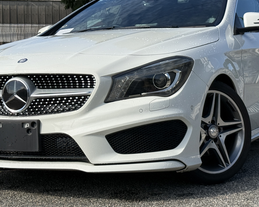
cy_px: 46
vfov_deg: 17.7
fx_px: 659
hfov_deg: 22.2
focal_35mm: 86
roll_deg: +1.1
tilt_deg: +2.0
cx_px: 128
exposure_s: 1/6024
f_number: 1.78
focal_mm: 6.76
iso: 100
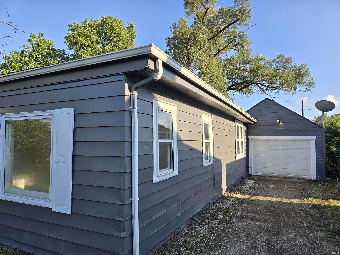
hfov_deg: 73.9
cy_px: 128
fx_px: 226
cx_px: 170
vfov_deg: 58.9
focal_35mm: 23
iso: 12
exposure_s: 1/318
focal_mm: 6.3
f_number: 1.7
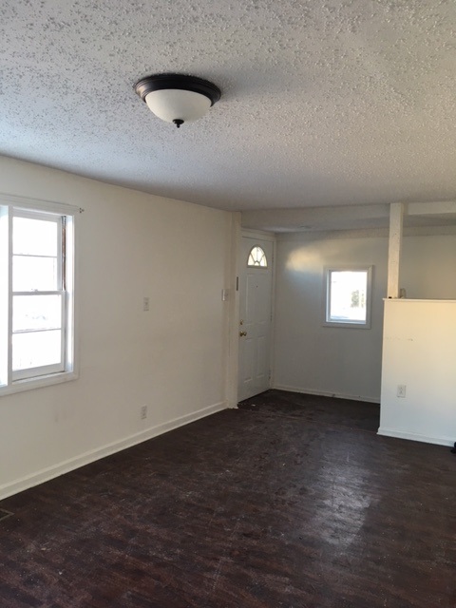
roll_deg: +0.1
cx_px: 228
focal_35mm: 29
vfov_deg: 61.7
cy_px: 304
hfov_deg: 48.2
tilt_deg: -3.2
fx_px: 509
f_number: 2.2
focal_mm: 4.15
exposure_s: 1/30
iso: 40
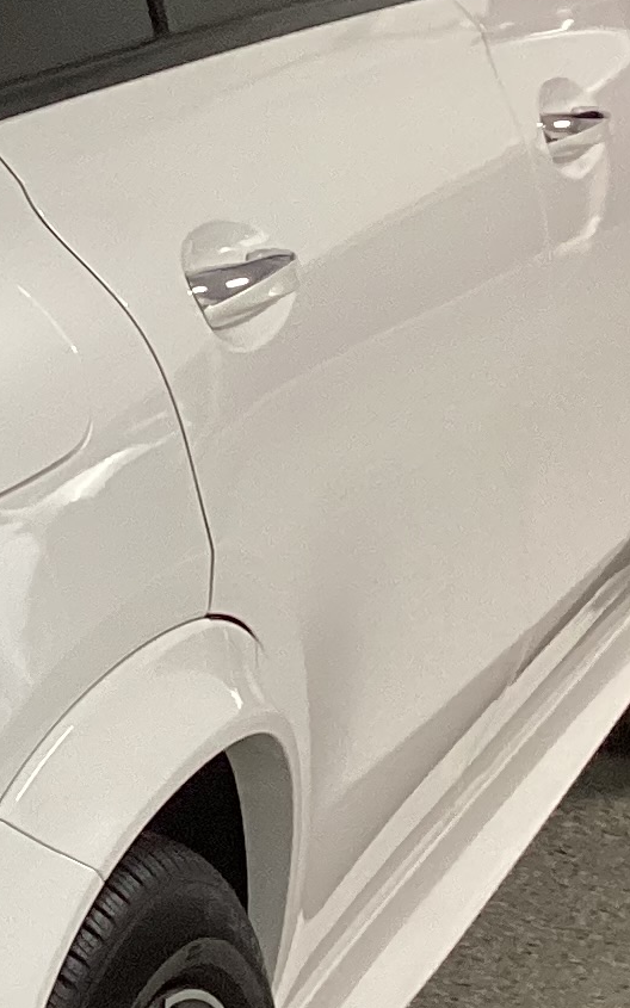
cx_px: -932
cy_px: 669
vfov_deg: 16.4
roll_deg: +0.7
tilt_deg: -18.6
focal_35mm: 127
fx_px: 3489
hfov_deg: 9.2
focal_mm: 3.3
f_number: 2.4
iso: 125
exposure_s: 1/60
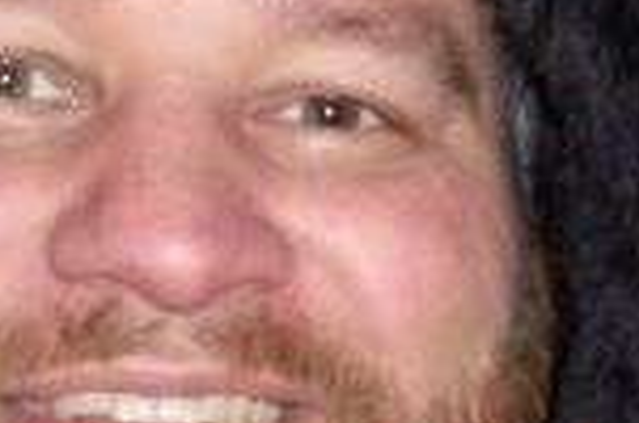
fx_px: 3082
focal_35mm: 174
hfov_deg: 11.8
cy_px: 470
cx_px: 330
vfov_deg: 7.8
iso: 1600
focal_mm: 7.5
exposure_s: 1/50
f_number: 4.2
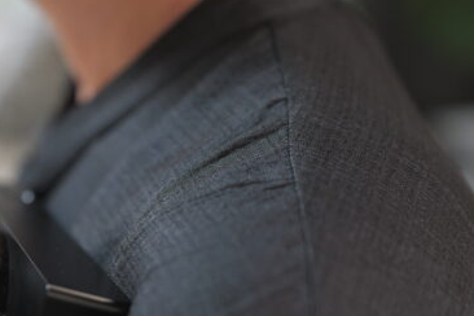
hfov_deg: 30.0
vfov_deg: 21.5
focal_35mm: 63
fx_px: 829
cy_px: 201
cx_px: 14
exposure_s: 1/250
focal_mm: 30
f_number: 1.8
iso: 400
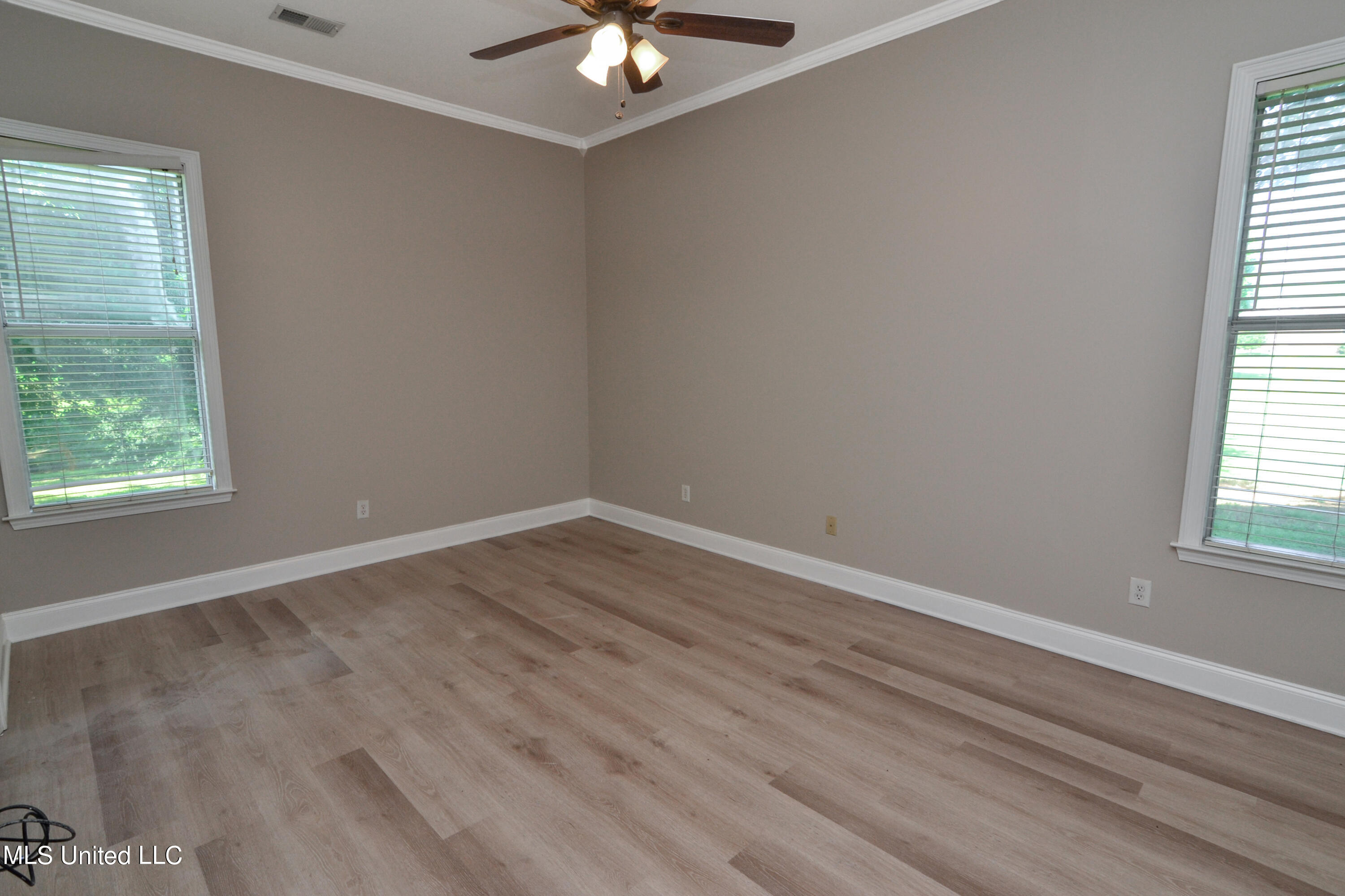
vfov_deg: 72.0
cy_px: 448
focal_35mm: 16
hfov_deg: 95.0
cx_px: 672
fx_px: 616
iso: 400
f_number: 5.6
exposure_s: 1/60
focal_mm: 11
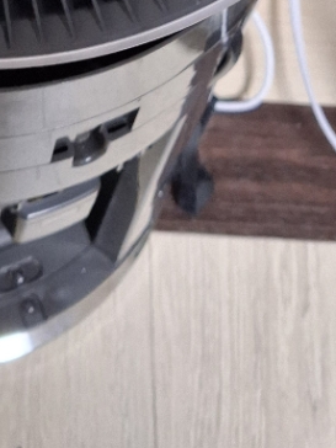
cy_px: -272
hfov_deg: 16.4
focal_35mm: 88
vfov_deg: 18.9
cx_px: -10
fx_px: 1139
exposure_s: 1/40
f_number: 1.8
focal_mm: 5.23
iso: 320
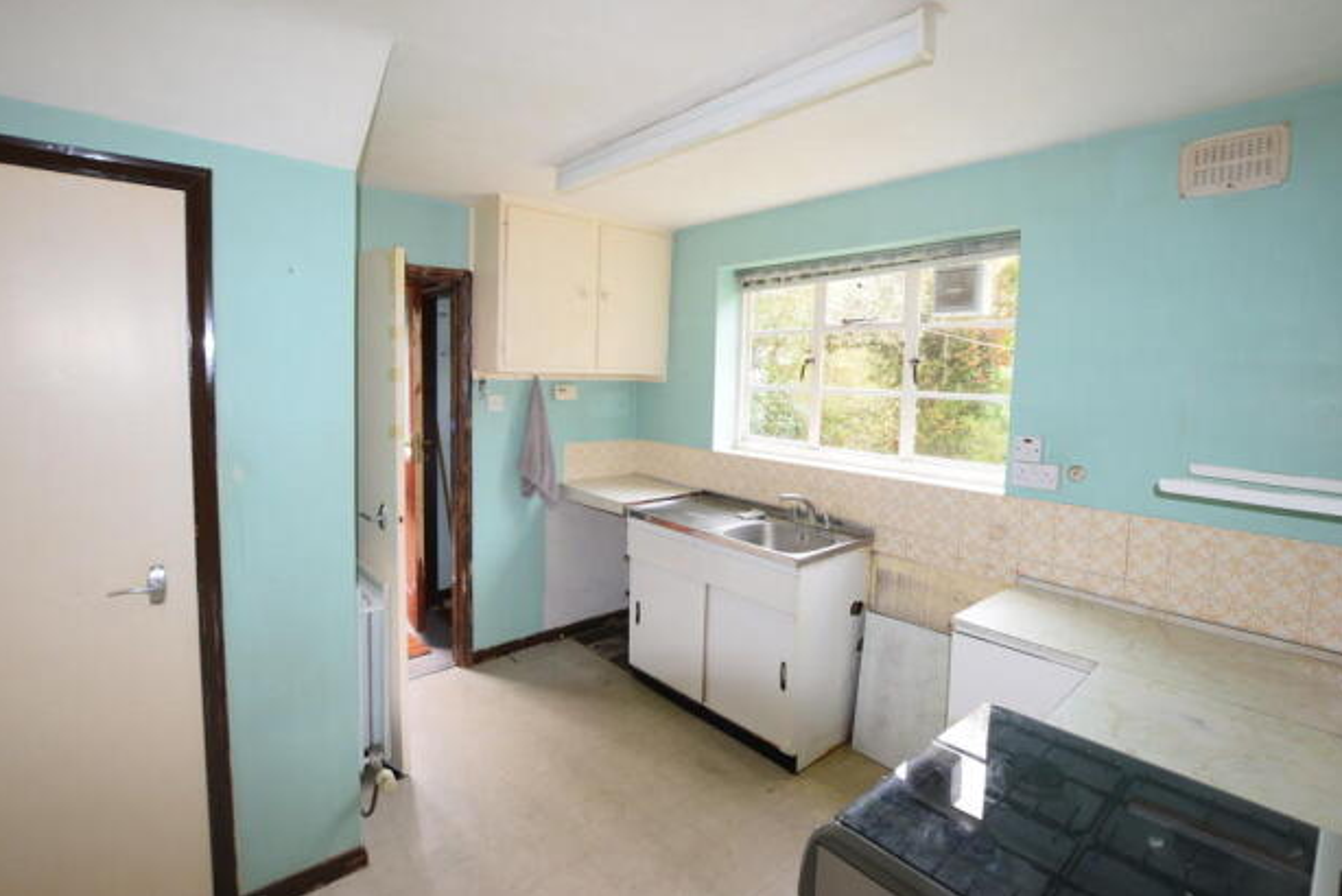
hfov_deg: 96.7
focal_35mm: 16
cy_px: 423
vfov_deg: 73.7
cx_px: 670
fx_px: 597
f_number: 5
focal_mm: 10
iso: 800
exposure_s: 1/100
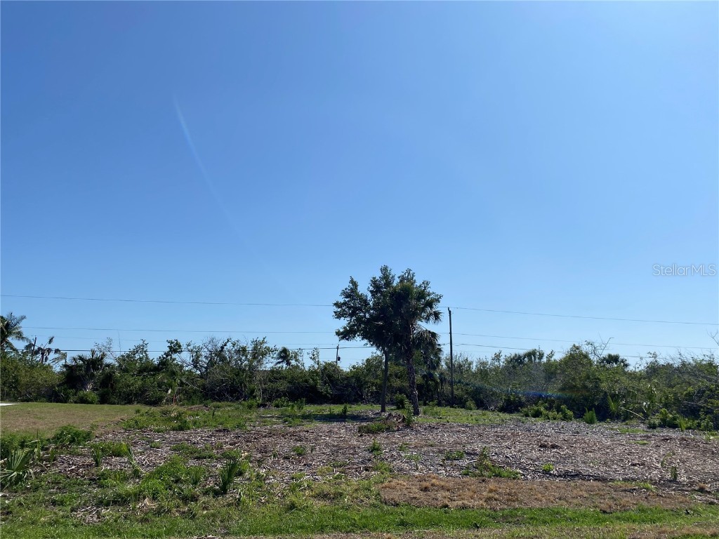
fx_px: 540
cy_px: 270
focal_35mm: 26
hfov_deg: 67.3
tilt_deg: +13.8
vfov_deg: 53.1
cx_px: 360
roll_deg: -0.6
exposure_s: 1/6410
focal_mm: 4.25
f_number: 1.8
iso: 32
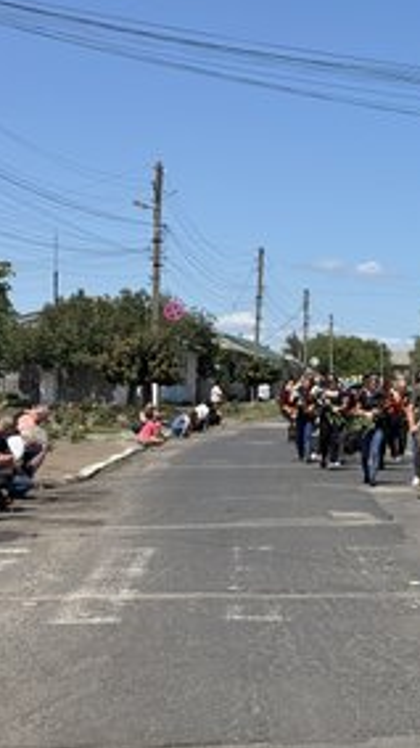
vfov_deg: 28.6
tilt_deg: +2.5
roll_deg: -2.0
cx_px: 481
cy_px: 354
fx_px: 1466
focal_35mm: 74
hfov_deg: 15.8
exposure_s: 1/4975
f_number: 1.78
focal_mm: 6.76
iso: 64
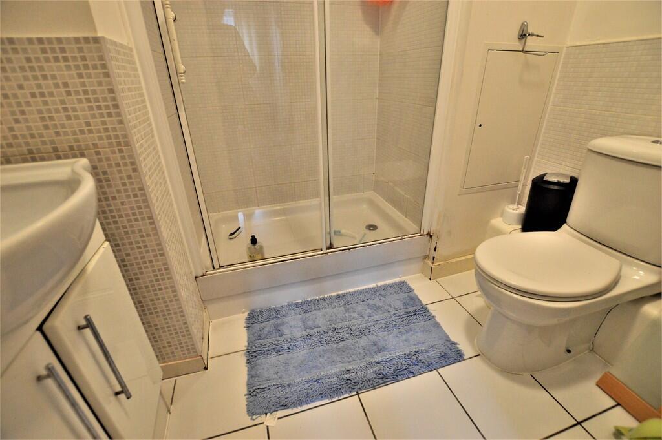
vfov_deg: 77.2
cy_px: 220
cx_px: 331
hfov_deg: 100.4
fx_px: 276
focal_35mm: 15
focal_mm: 10
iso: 1800
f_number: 3.5
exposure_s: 1/60
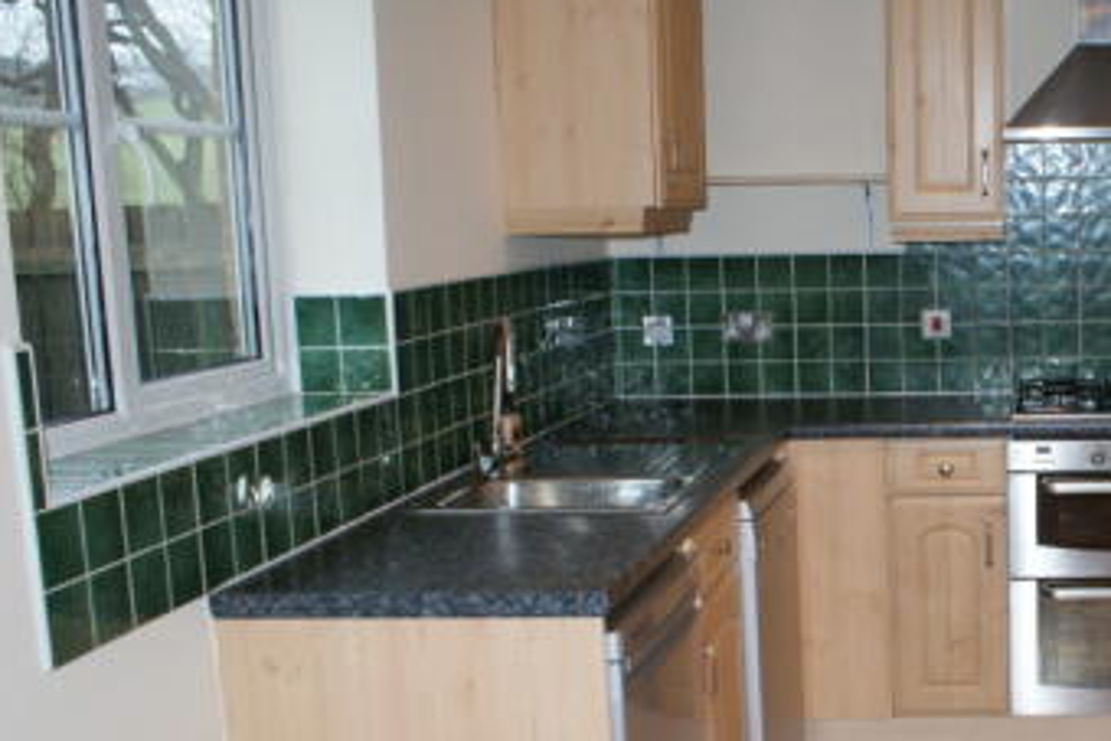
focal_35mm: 52
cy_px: 491
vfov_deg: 25.9
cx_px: 1057
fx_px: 1605
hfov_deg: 35.3
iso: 400
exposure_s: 1/60
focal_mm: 18
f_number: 5.6
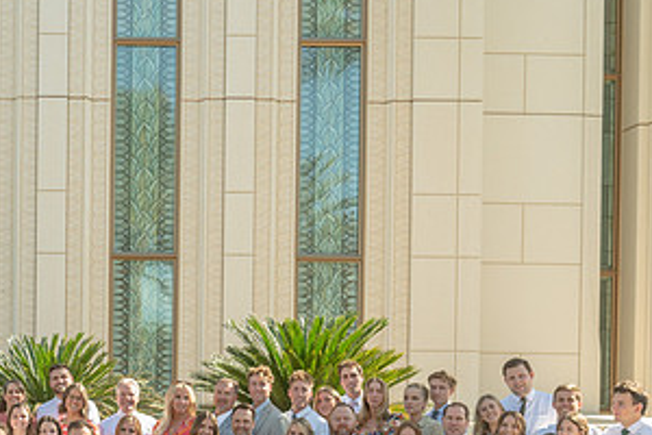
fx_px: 1231
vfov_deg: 19.5
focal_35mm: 68
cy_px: 416
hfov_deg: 28.5
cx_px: 69
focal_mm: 32
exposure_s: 1/1000
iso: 1000
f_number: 5.6
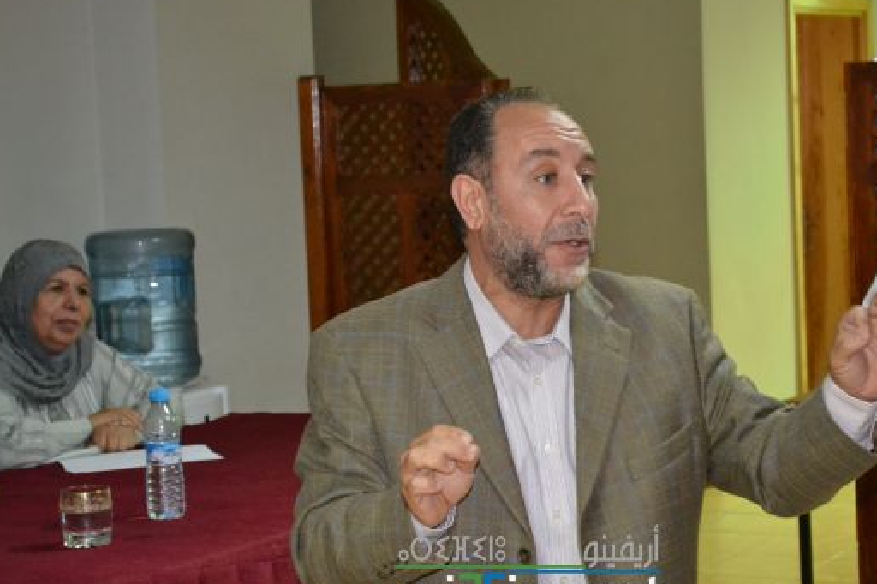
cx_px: 533
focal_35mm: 90
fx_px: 2192
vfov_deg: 15.2
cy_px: 341
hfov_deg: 22.6
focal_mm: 48
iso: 3200
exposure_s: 1/60
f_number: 5.6
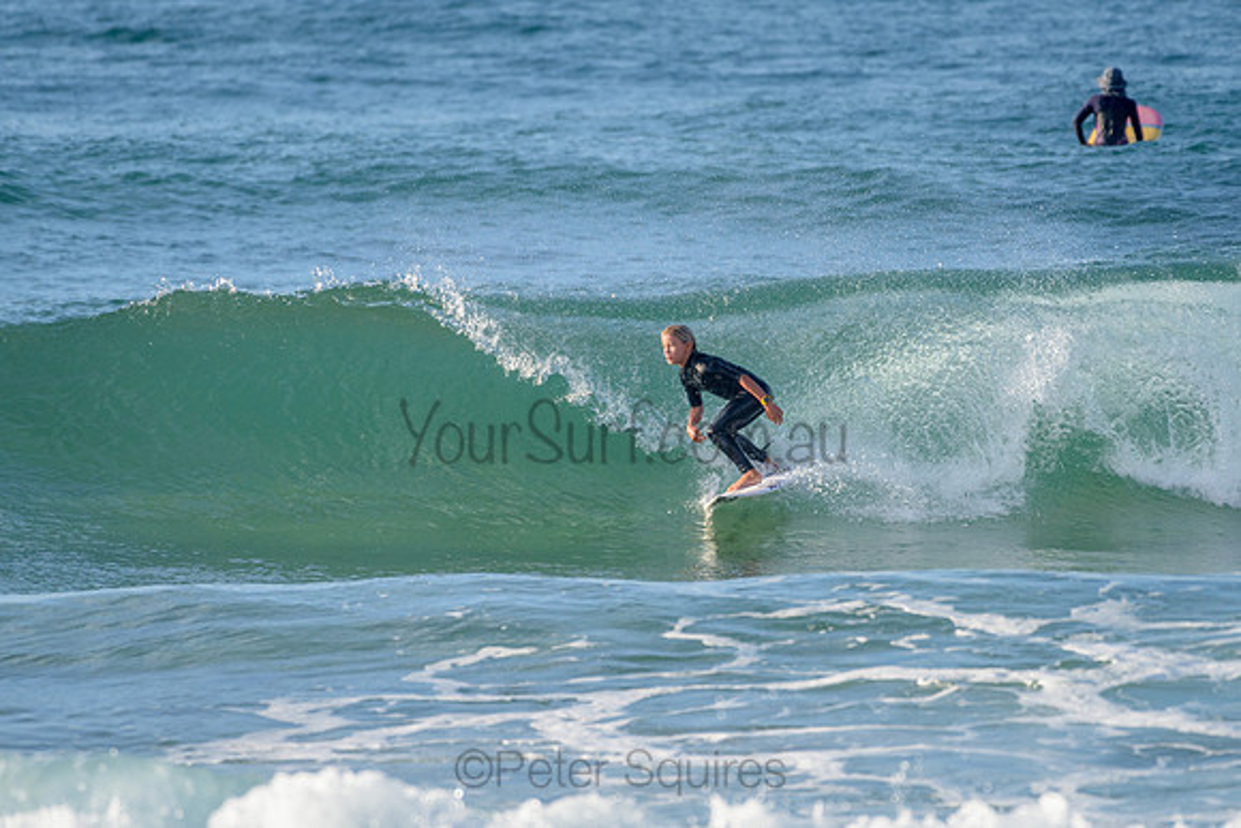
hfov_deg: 3.4
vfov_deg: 2.2
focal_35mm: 613
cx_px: 636
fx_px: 21134
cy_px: 424
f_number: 5.6
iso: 250
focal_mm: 500
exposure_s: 1/1250
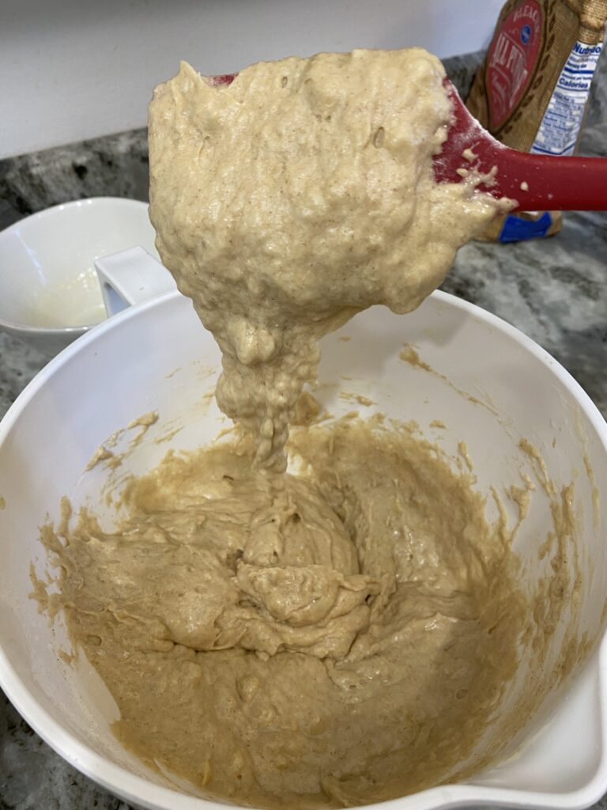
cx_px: 304
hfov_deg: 53.1
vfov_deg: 67.3
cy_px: 405
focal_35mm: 26
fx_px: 608
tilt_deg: -46.5
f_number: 1.8
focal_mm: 4.25
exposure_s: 1/60
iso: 100
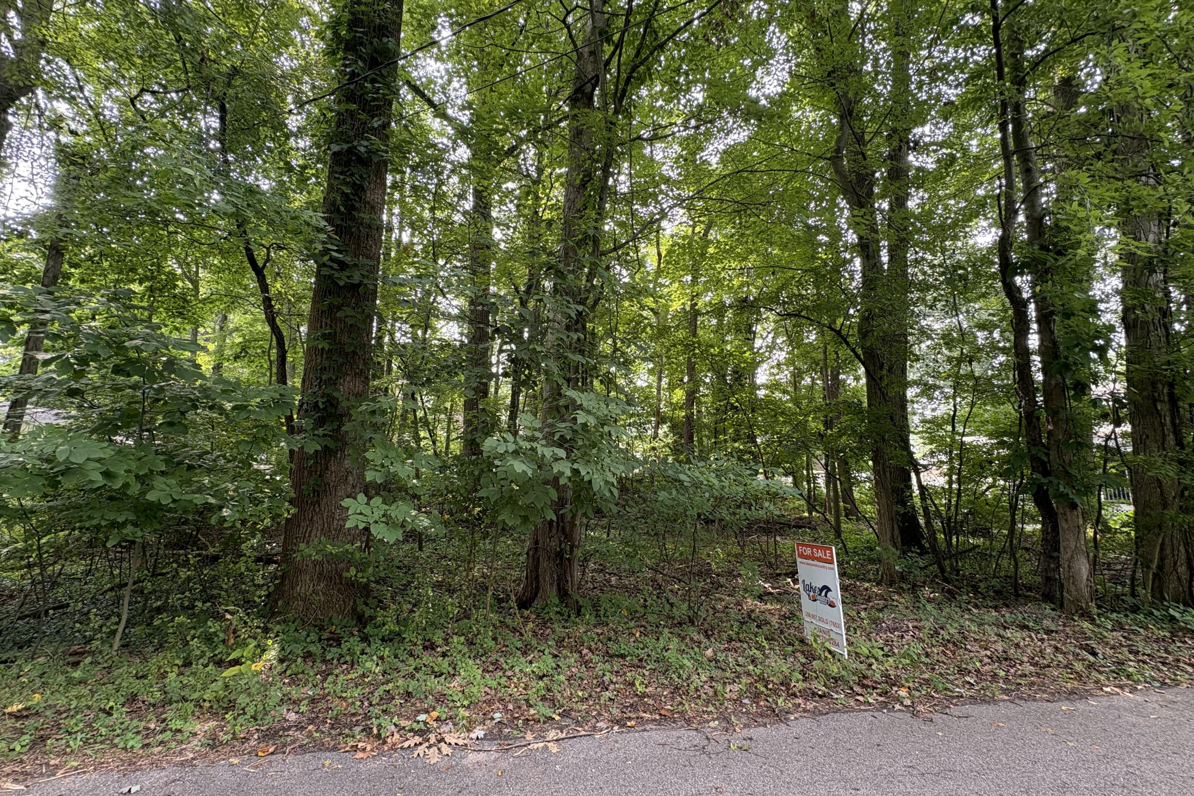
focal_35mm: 15
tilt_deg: +9.7
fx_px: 497
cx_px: 590
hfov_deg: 100.4
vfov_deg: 77.3
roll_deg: -0.2
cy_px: 395
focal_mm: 2.22
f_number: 2.2
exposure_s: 1/99
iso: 125
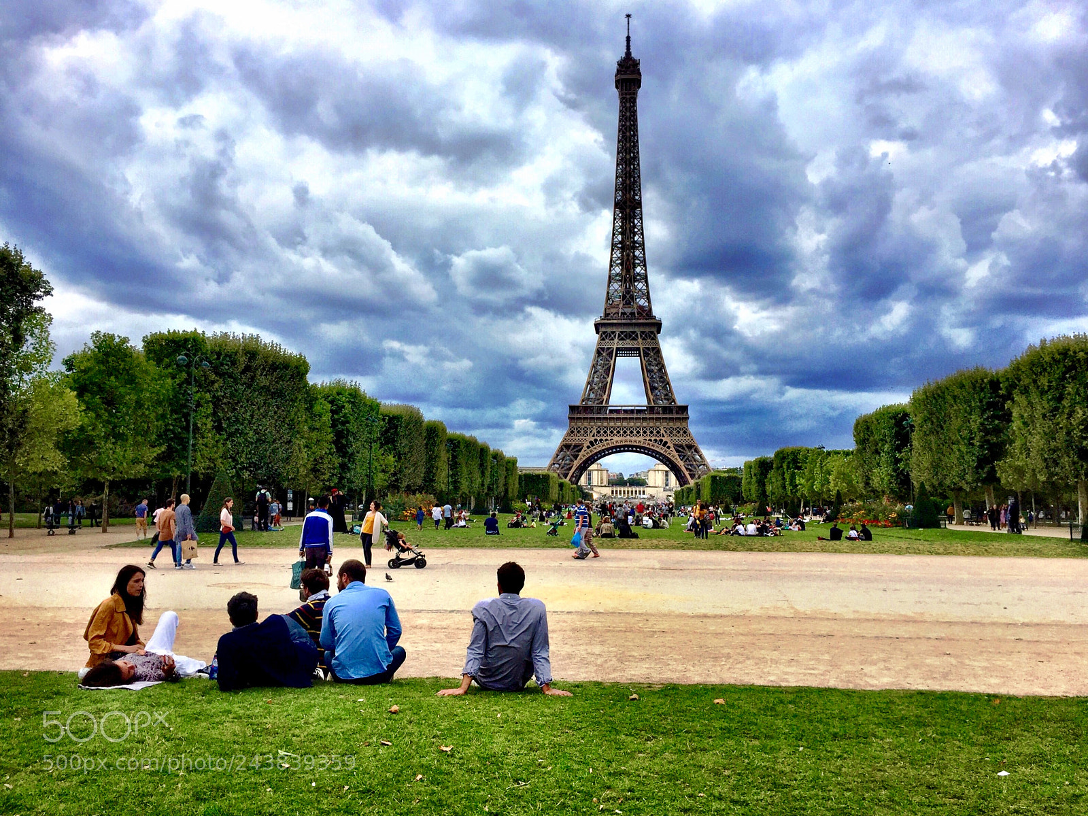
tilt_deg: +7.1
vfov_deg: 48.2
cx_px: 544
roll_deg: -0.8
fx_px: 911
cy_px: 408
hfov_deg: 61.7
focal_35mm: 29
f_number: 2.2
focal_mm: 4.15
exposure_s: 1/2825
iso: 32
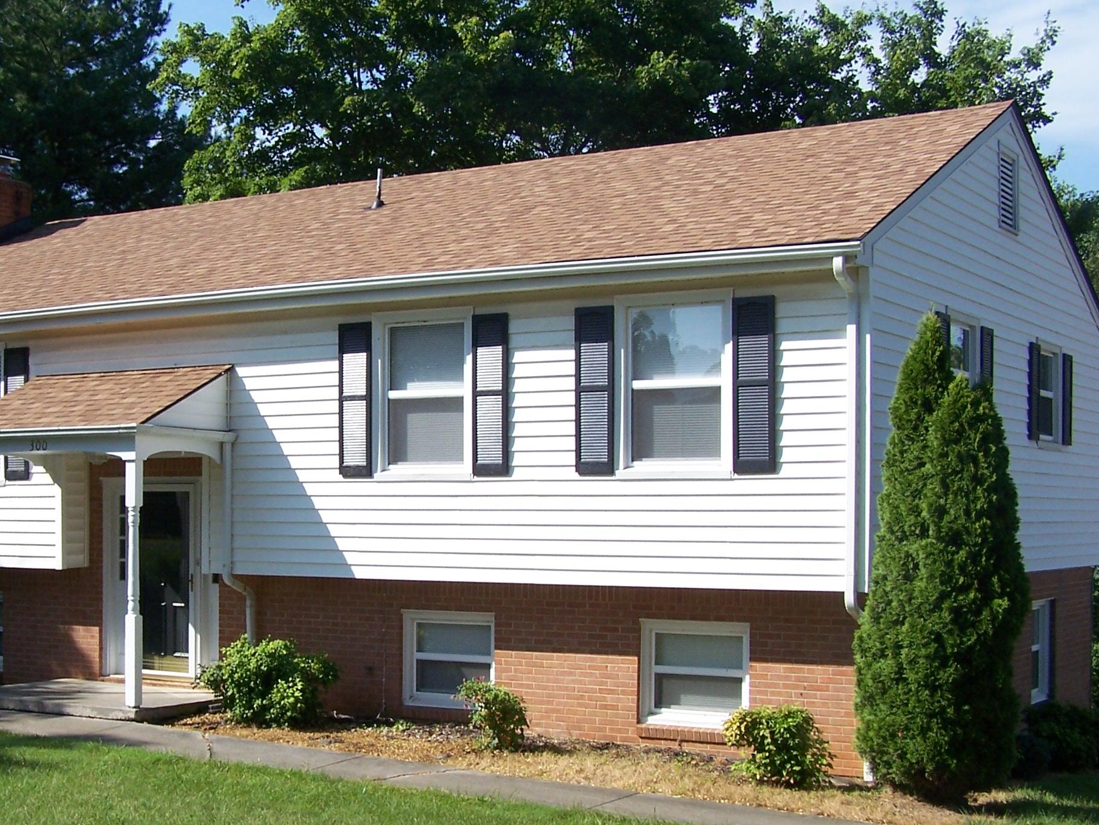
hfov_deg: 35.2
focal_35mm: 54
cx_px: 373
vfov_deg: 26.9
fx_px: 1715
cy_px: 525
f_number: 4
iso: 80
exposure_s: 1/640
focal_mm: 6.3
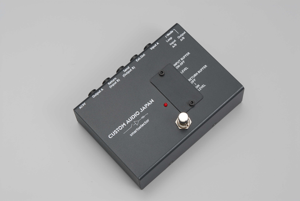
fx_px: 776
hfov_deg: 21.9
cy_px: 100
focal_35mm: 93
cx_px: 150
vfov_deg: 14.7
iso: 100
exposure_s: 1/125
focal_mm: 62
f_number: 13
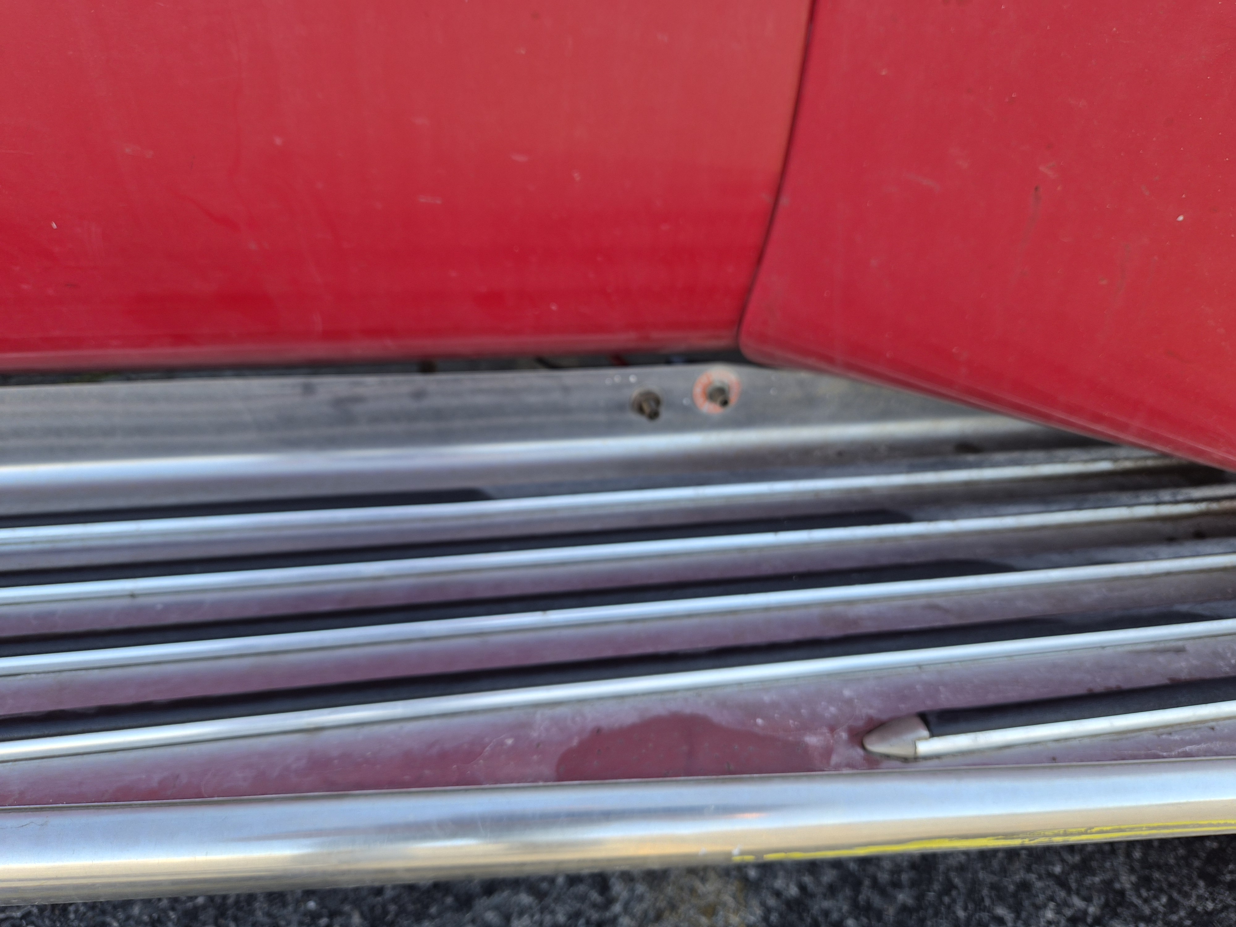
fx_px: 821
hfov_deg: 73.9
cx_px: 618
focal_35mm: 23
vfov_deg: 58.9
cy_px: 464
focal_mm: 5.4
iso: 40
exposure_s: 1/180
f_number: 1.8
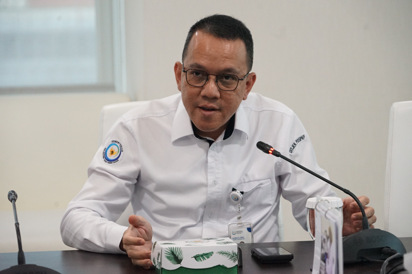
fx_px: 1647
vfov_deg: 9.5
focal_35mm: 144
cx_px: 206
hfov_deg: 14.3
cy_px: 137
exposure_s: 1/250
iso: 6400
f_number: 6.3
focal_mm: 144
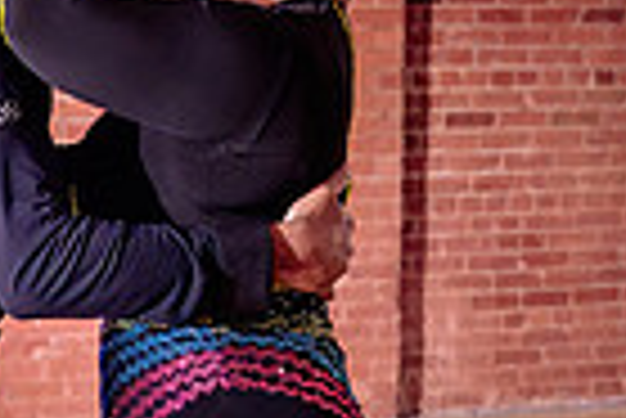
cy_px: 363
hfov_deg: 14.8
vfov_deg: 9.9
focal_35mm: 138
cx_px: 122
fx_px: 2402
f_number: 2.8
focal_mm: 27.5
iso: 1250
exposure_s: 1/320
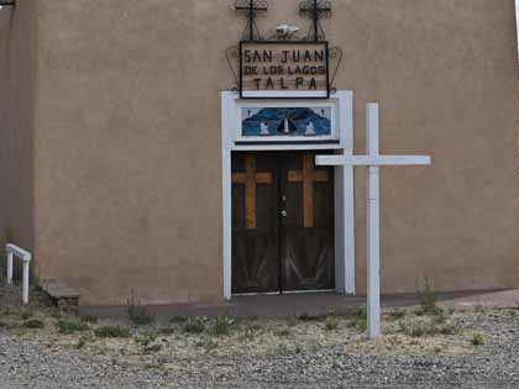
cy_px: 62
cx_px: 257
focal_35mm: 86
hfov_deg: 22.8
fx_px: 1289
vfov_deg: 17.0
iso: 64
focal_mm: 47
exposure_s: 1/400
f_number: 5.6
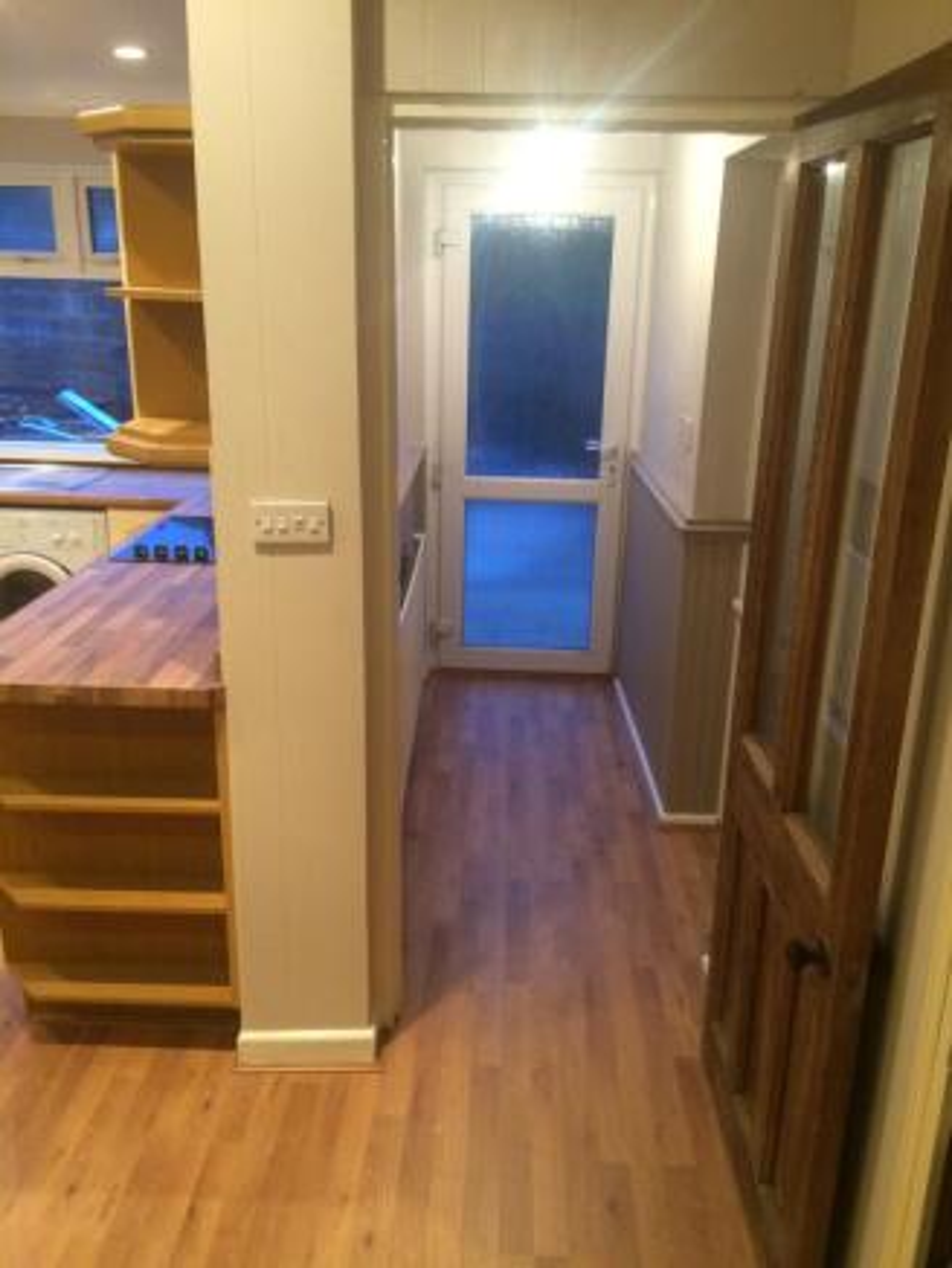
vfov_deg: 61.6
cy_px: 634
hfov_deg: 48.2
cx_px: 476
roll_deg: -2.3
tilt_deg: -20.0
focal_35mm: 29
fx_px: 1063
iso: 250
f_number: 2.2
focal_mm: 4.15
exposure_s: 1/33
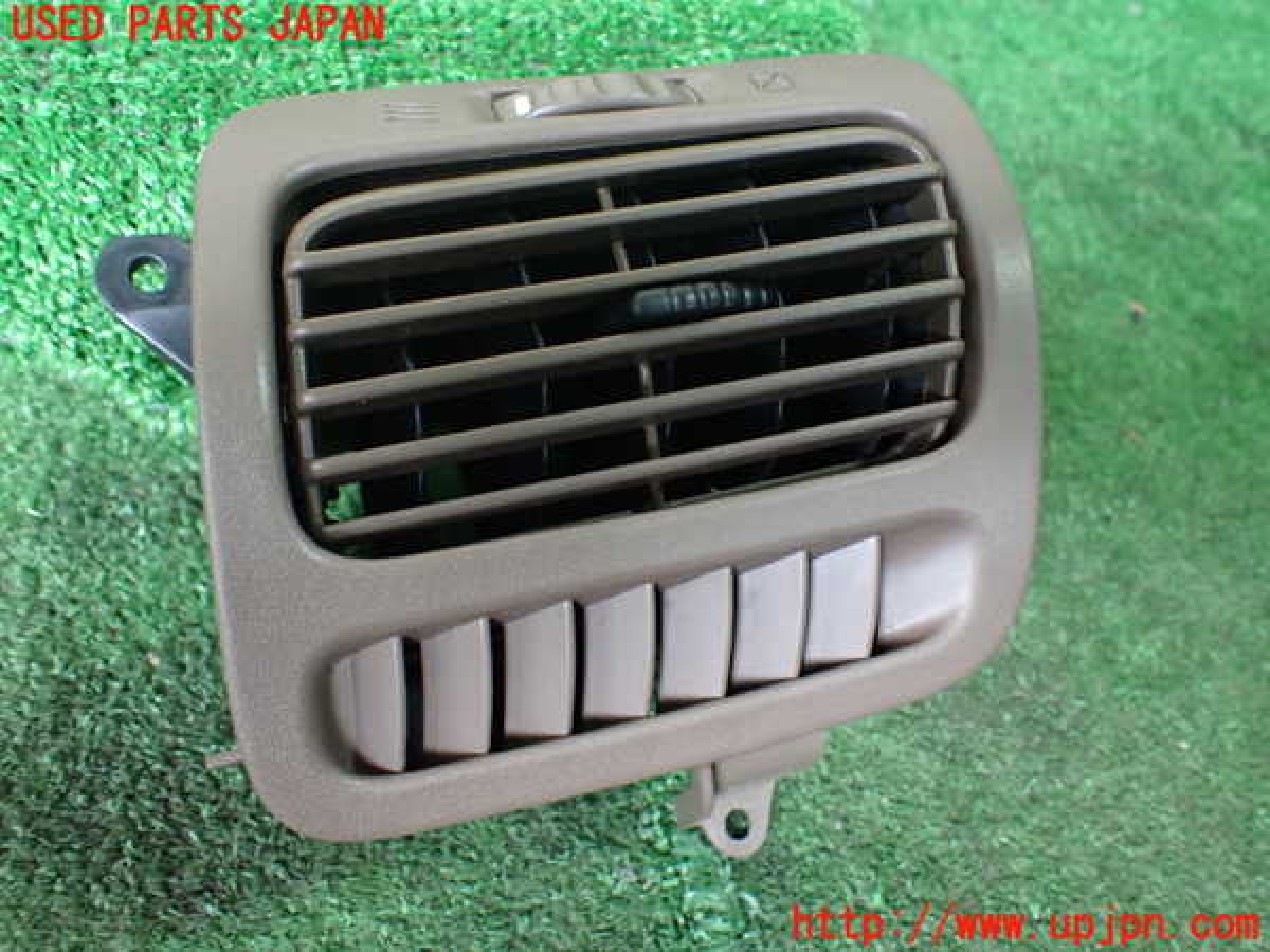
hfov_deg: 60.0
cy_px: 476
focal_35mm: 30
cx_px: 635
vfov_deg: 46.8
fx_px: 1101
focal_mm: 5.4
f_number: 2.3
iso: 800
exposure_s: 1/40
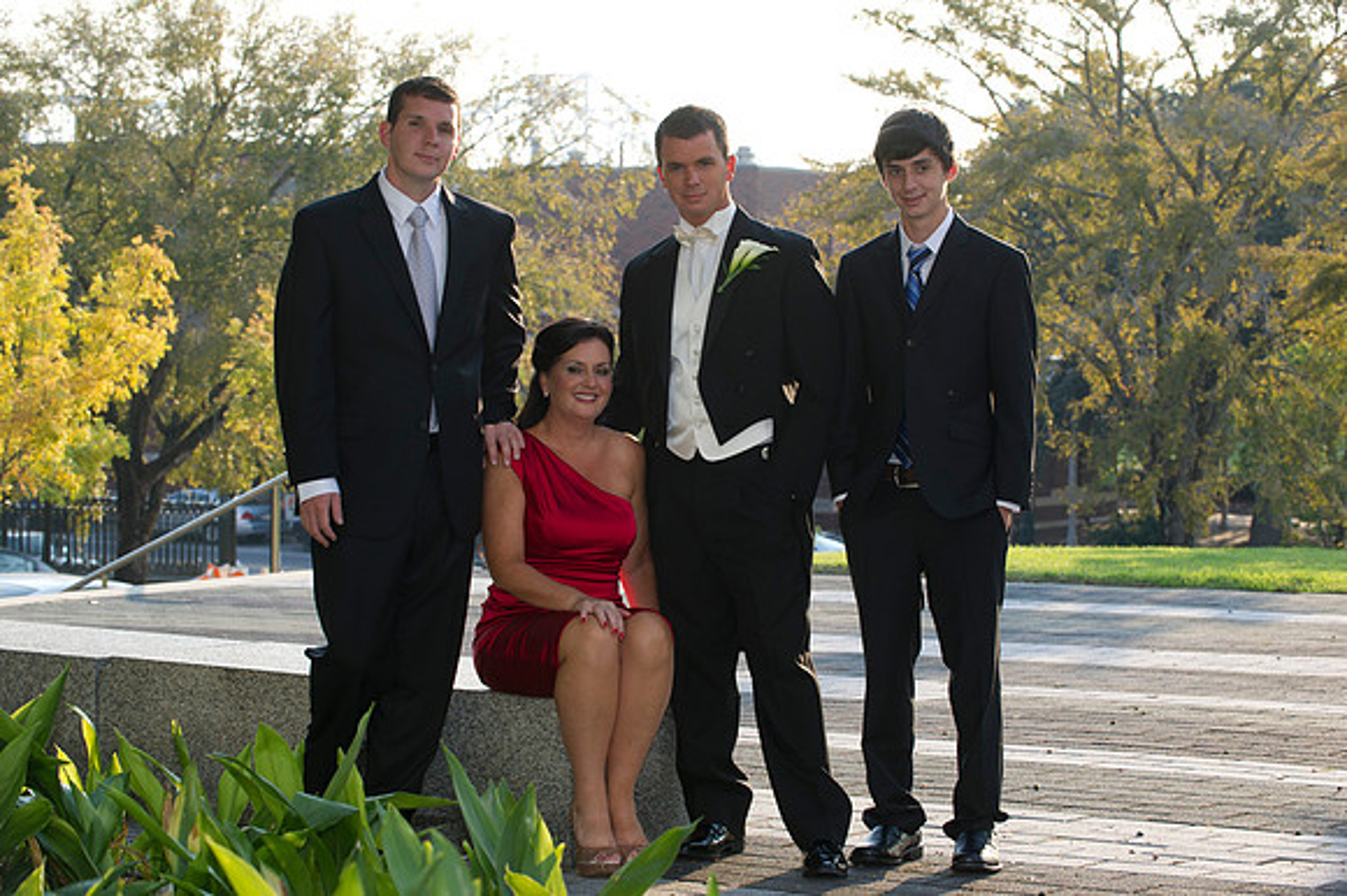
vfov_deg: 14.4
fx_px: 3552
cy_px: 448
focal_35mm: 95
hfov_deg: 21.5
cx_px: 674
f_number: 6.3
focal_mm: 95
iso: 320
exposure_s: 1/160
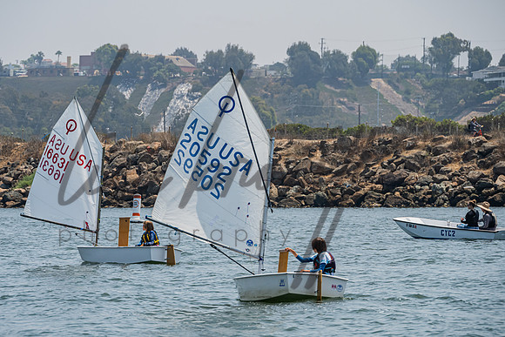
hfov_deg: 8.5
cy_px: 171
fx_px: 3399
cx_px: 226
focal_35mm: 242
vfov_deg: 5.7
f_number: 8
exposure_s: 1/1250
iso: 320
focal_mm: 200
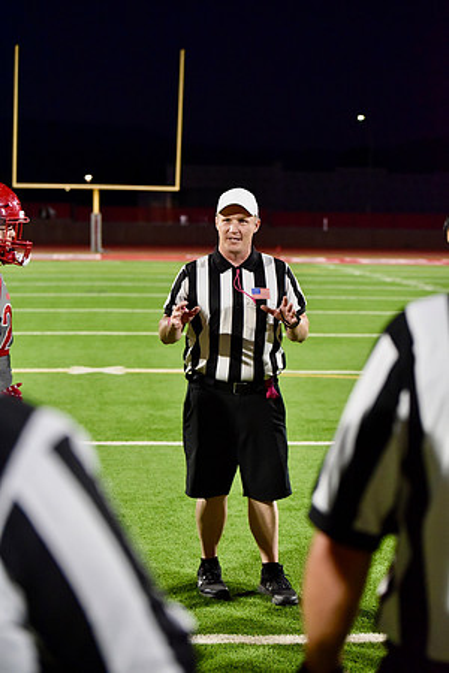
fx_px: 1309
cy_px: 336
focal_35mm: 70
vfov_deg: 28.8
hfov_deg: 19.5
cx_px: 224
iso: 8000
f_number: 2.8
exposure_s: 1/1000
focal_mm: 70
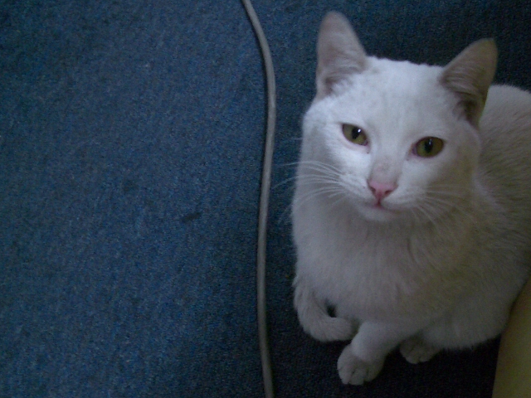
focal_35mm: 56
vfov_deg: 26.1
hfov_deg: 33.5
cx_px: 416
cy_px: 211
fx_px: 859
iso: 100
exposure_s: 1/8
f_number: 2.6
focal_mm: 5.8
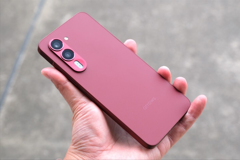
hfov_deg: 33.4
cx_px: 120
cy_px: 80
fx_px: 400
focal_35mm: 60
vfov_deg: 22.6
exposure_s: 1/120
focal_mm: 39.8
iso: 250
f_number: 5.6
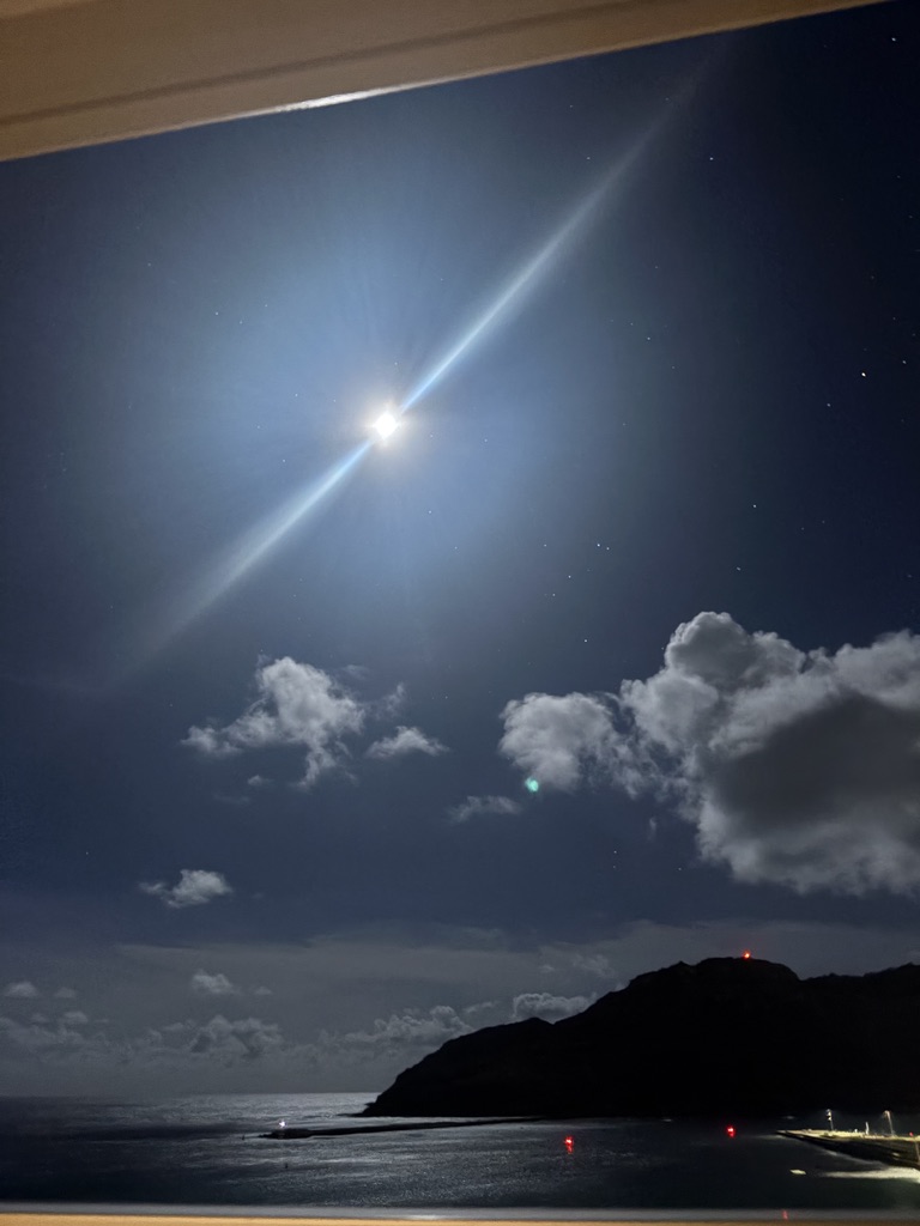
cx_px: 460
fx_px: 921
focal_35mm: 26
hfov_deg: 53.1
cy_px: 613
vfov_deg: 67.3
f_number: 1.6
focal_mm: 5.96
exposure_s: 1/2
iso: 640
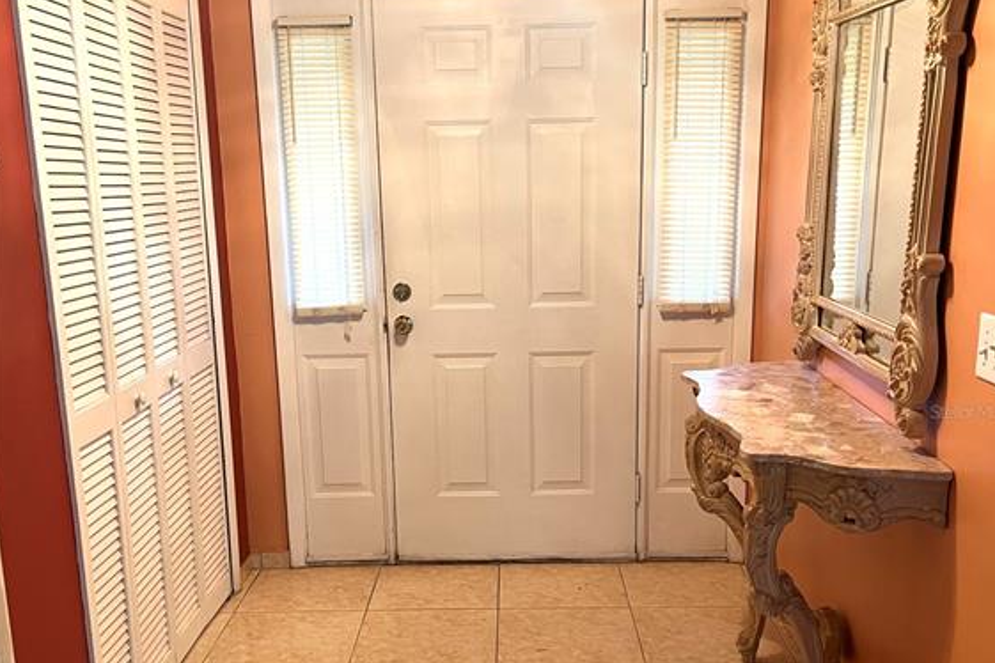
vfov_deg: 35.8
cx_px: 500
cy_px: 411
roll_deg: +2.9
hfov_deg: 51.9
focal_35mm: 37
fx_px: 1023
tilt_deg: -13.6
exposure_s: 1/60
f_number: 1.6
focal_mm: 5.1
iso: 100
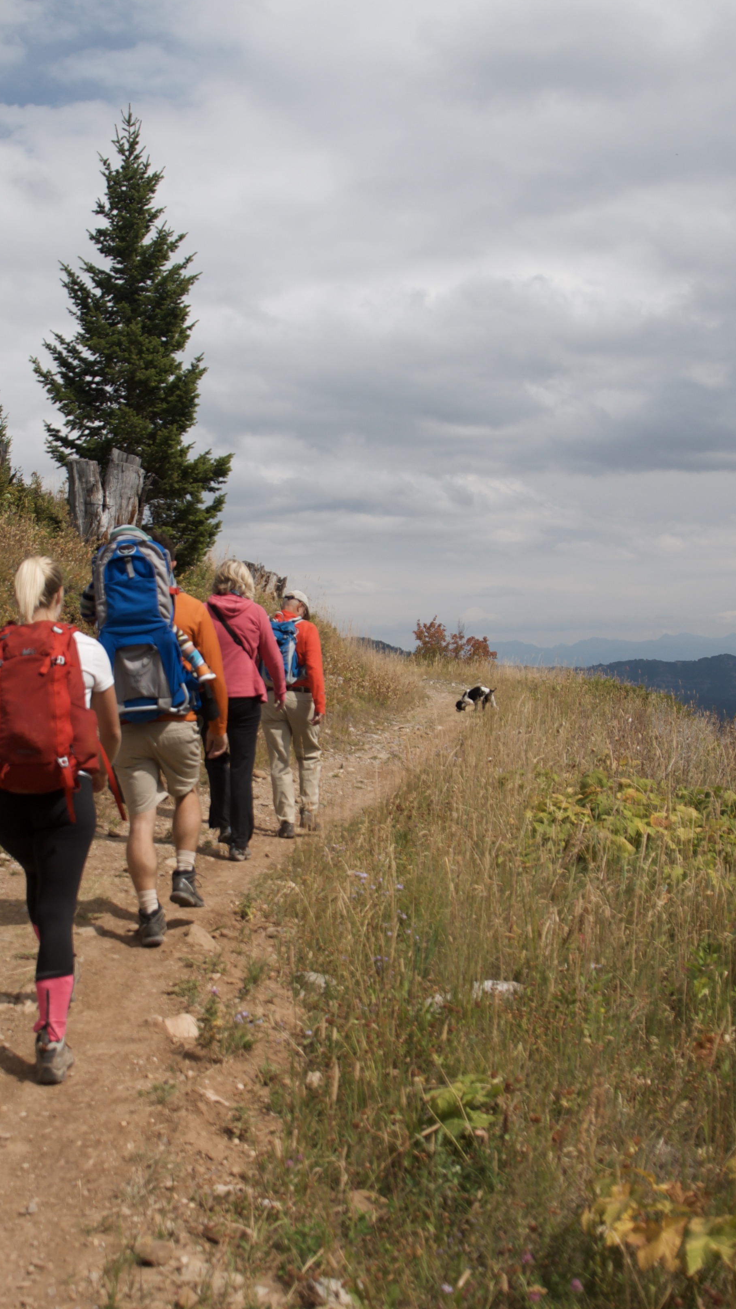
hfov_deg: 27.6
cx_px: 266
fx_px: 1492
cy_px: 652
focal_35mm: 43
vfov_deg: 47.4
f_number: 3.5
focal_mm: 18
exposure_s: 1/640
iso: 100
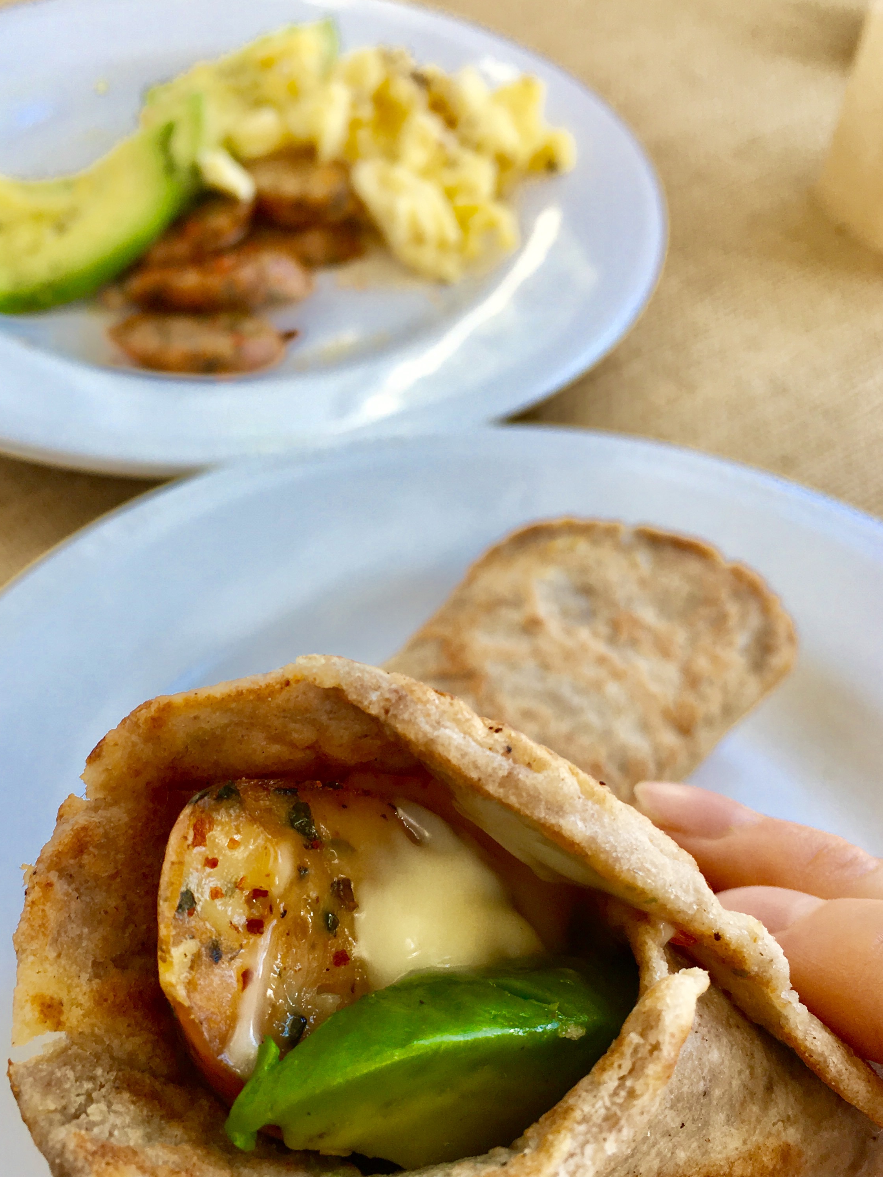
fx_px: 1326
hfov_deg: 36.6
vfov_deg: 47.6
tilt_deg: -50.0
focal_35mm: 39
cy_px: 696
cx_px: 331
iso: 32
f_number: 2.2
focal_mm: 4.15
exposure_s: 1/60
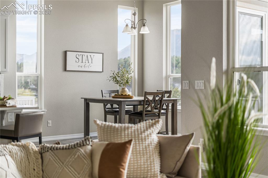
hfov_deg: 39.6
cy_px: 89
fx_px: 372
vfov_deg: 27.0
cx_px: 134
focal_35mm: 50
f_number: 1.8
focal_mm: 50
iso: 160
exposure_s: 1/250
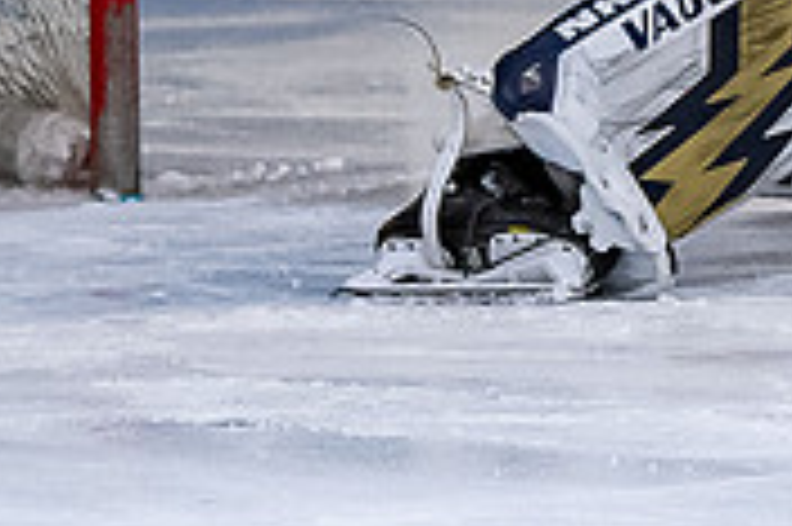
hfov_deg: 2.1
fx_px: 21100
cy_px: -344
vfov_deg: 1.4
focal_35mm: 960
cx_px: 928
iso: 2000
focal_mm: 110
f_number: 3.2
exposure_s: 1/800
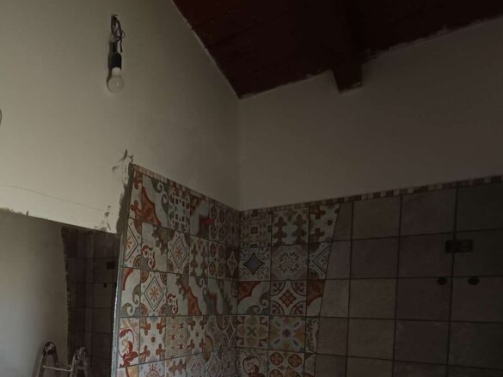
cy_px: 312
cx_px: 110
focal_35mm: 28
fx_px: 407
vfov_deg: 46.6
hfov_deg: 59.1
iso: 182
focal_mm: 1.65
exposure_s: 1/50
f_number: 2.2
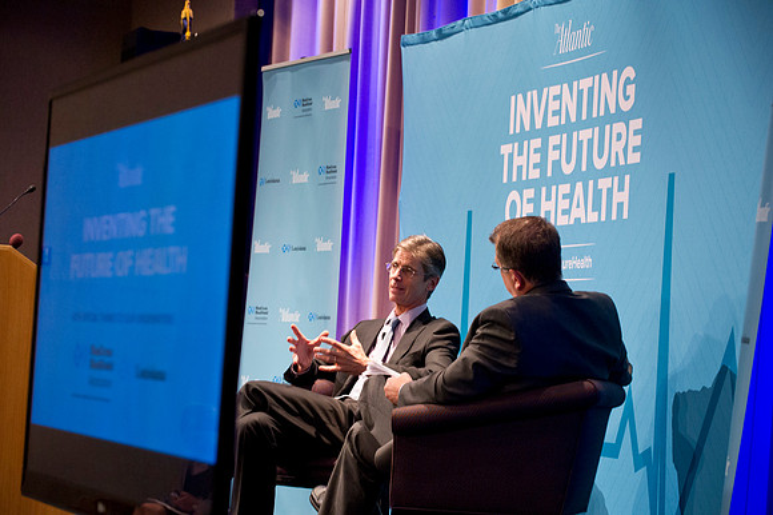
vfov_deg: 13.0
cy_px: 258
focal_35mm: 105
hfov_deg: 19.5
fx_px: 2253
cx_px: 386
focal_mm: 105
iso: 2500
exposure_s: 1/80
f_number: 4.5
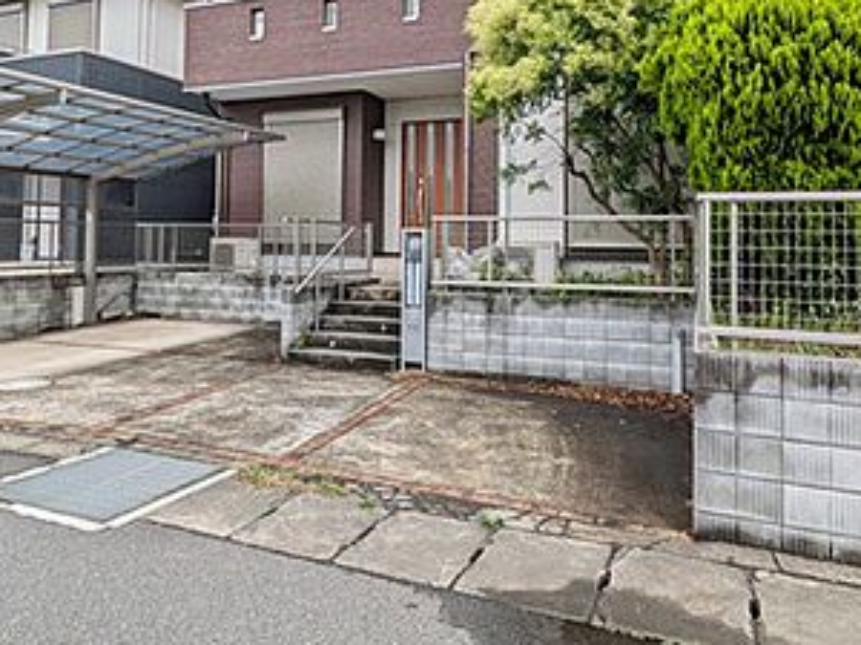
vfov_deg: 48.9
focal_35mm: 28
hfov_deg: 63.4
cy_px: 212
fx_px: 696
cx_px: 425
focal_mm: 1.83
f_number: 2.2
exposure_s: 1/2294
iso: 51
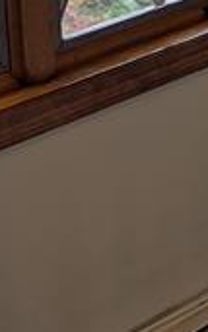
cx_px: 692
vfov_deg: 12.9
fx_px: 1377
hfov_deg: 7.3
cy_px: -186
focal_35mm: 152
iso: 34
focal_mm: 6.81
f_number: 1.85
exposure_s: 1/40
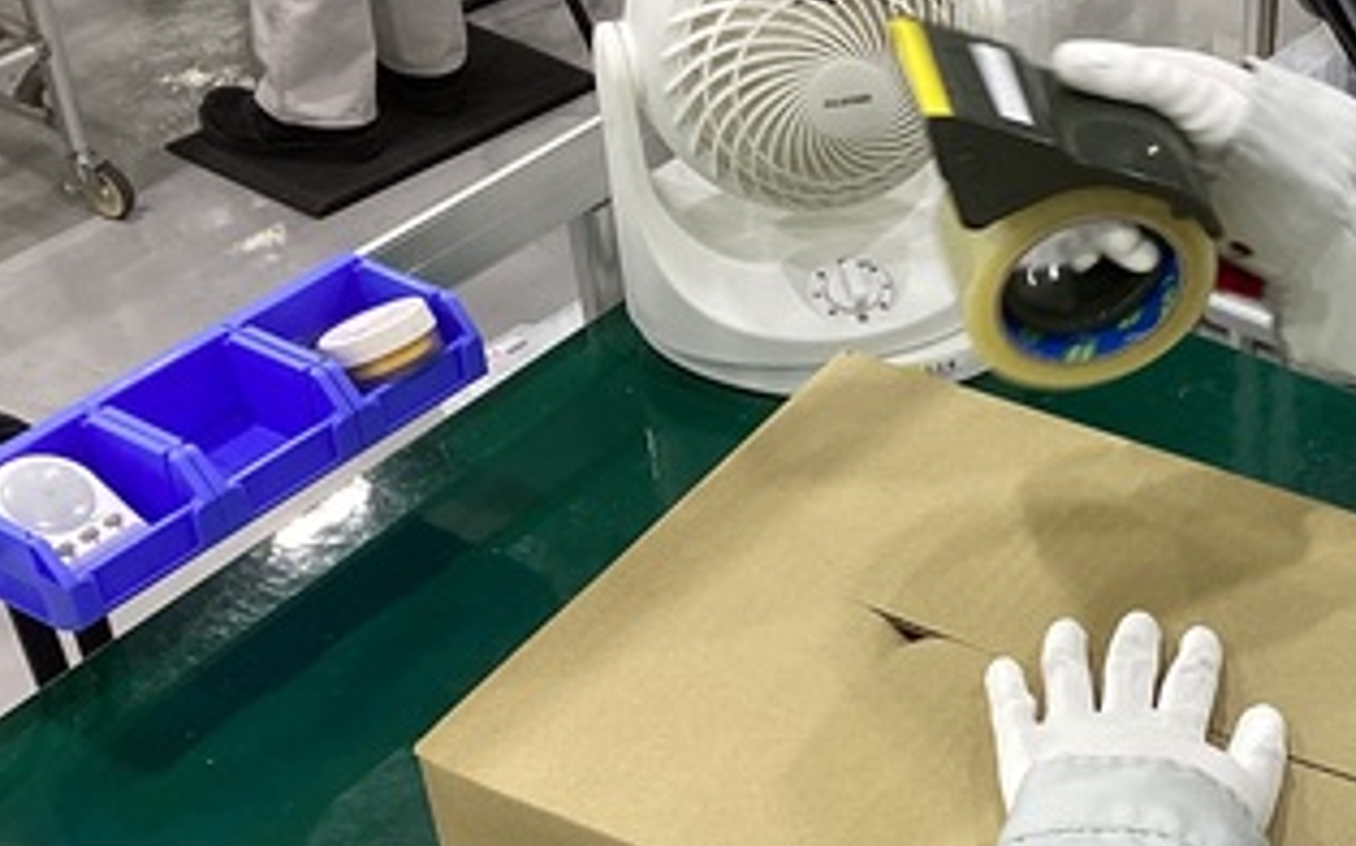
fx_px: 2475
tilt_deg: -41.5
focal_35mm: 67
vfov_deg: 19.2
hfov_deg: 29.2
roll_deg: -4.2
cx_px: 1261
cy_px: 704
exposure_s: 1/60
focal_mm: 3.3
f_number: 2.4
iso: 50
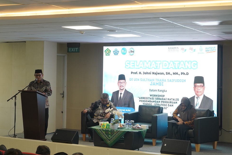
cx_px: 92
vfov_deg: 18.4
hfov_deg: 27.3
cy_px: 60
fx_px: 477
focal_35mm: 74
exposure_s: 1/80
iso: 1250
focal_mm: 60
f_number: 6.3
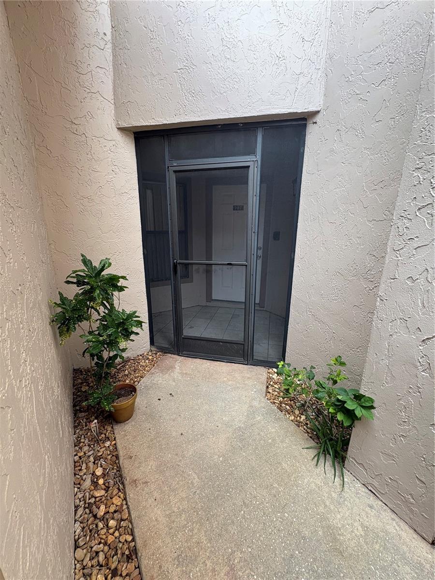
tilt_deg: -14.6
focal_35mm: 14
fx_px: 235
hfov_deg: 85.7
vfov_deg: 102.1
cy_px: 290
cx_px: 218
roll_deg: -0.3
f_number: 2.2
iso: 80
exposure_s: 1/99
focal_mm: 2.22
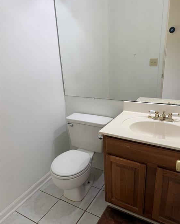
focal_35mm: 26
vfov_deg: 66.0
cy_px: 115
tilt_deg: -19.5
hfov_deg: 54.9
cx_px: 92
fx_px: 173
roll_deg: +2.6
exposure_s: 1/60
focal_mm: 6.76
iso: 250
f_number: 1.78
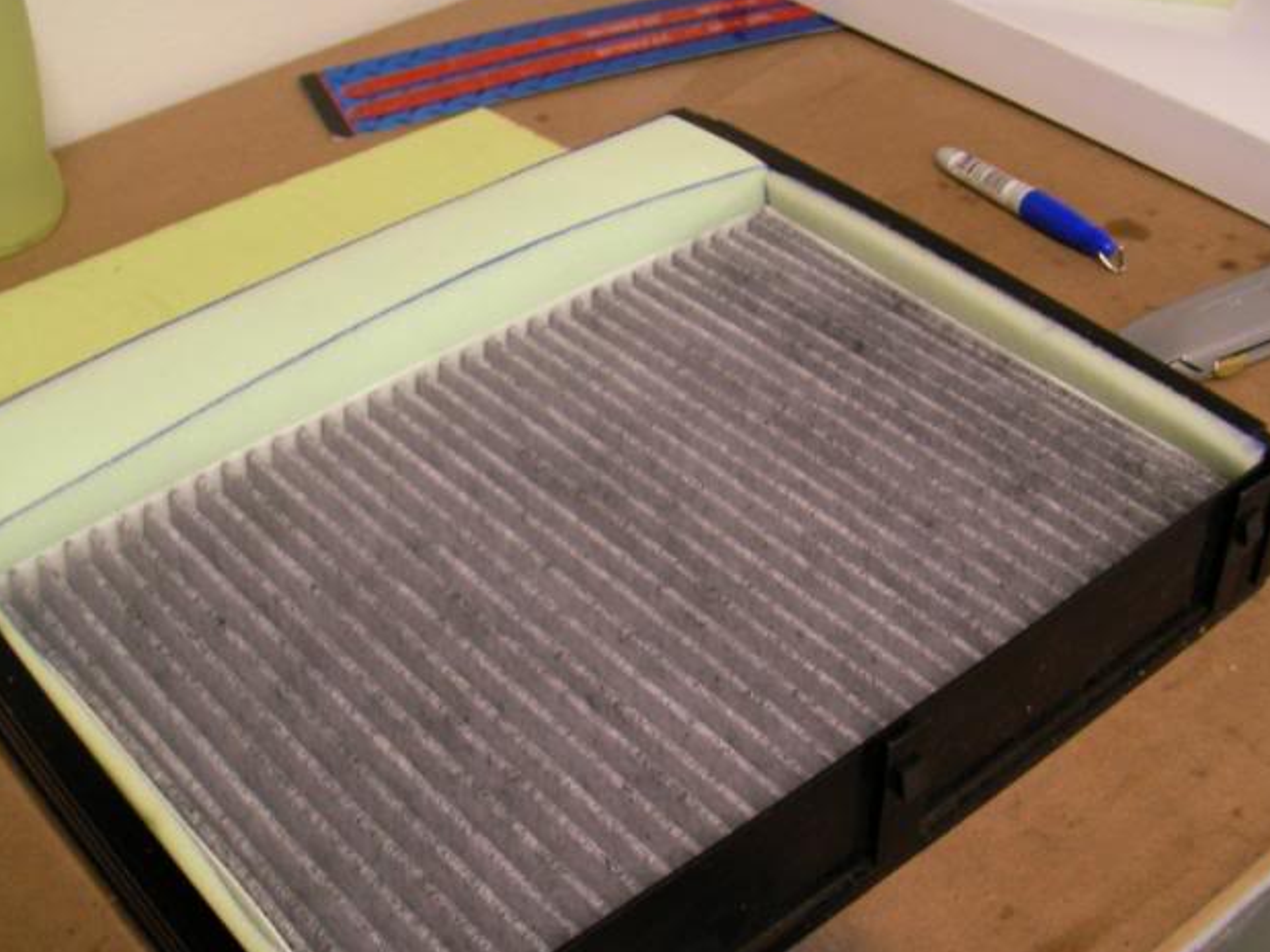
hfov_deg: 36.1
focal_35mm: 53
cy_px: 517
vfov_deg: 27.5
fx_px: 1944
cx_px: 538
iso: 100
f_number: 3.5
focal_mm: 6.3
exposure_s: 1/5.7
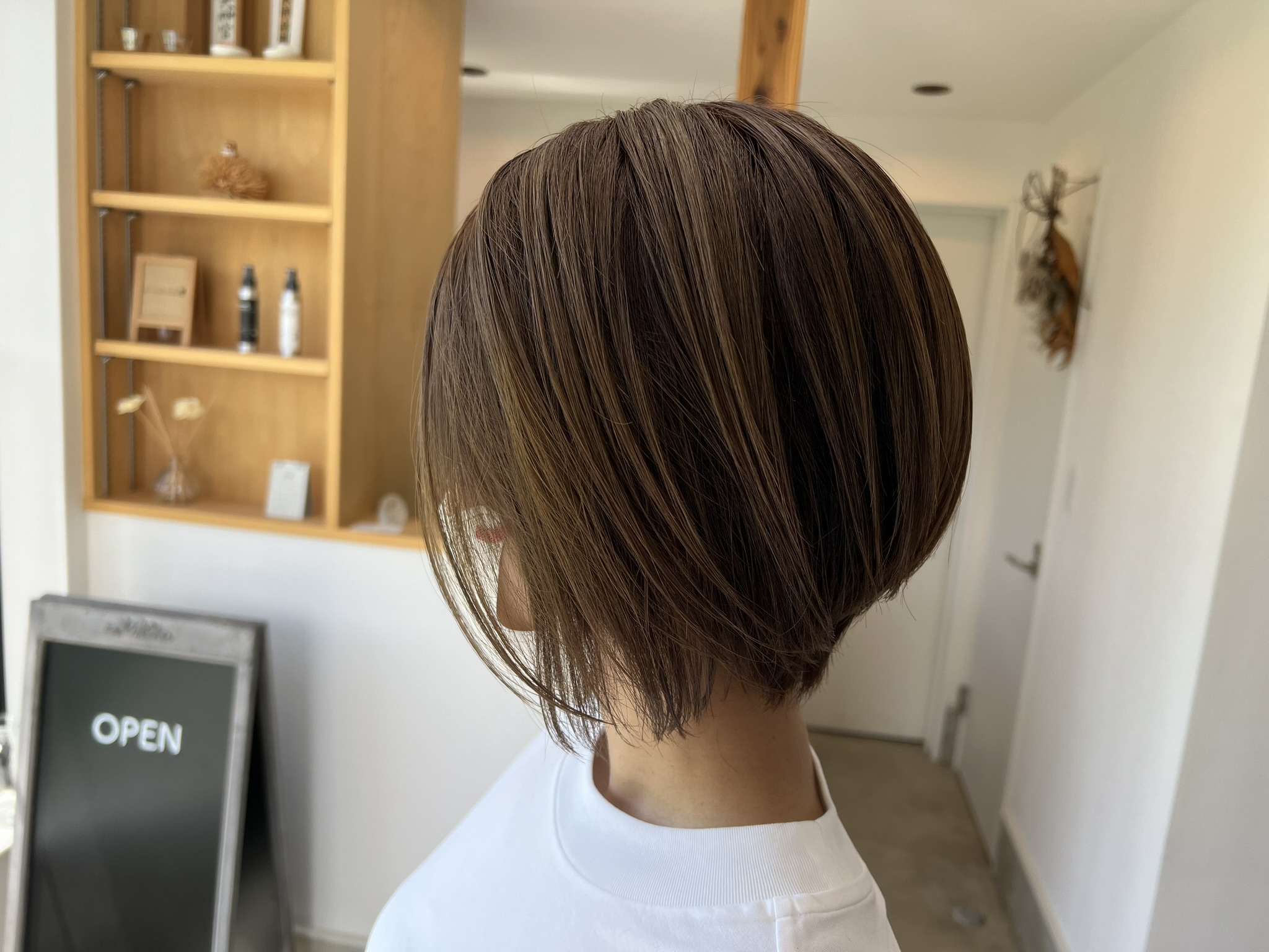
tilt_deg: -11.1
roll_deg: -4.9
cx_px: 634
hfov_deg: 67.3
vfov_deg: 53.1
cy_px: 476
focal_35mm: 26
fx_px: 953
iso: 50
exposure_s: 1/337
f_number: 1.5
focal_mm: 5.7
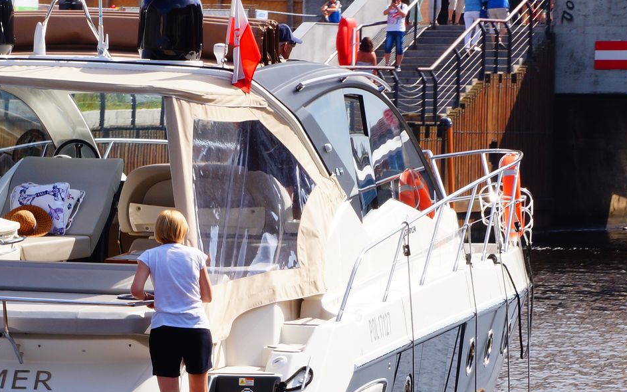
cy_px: 266
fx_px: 5813
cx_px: 162
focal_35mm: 340
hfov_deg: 6.2
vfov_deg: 3.9
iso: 100
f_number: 16
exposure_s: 1/40
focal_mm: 105
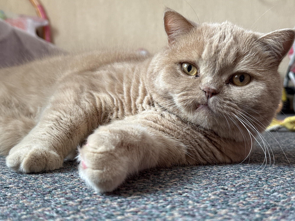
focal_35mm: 48
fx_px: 409
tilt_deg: -1.1
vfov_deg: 30.3
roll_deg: -0.3
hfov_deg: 39.7
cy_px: 110
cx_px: 148
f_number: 1.78
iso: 250
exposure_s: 1/60
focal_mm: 6.76
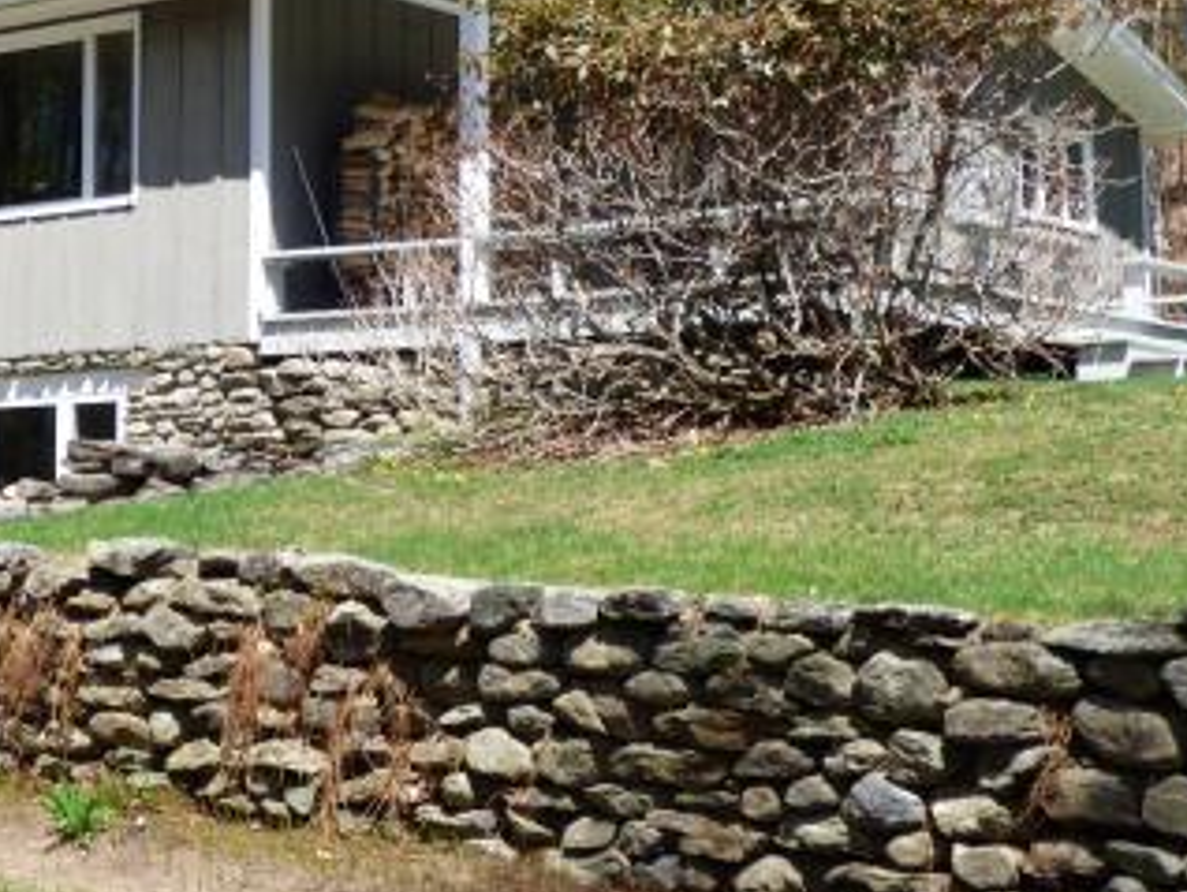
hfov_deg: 23.7
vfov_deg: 17.9
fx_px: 2814
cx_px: 403
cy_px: 183
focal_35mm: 82
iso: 100
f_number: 3.7
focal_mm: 7.79
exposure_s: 1/640
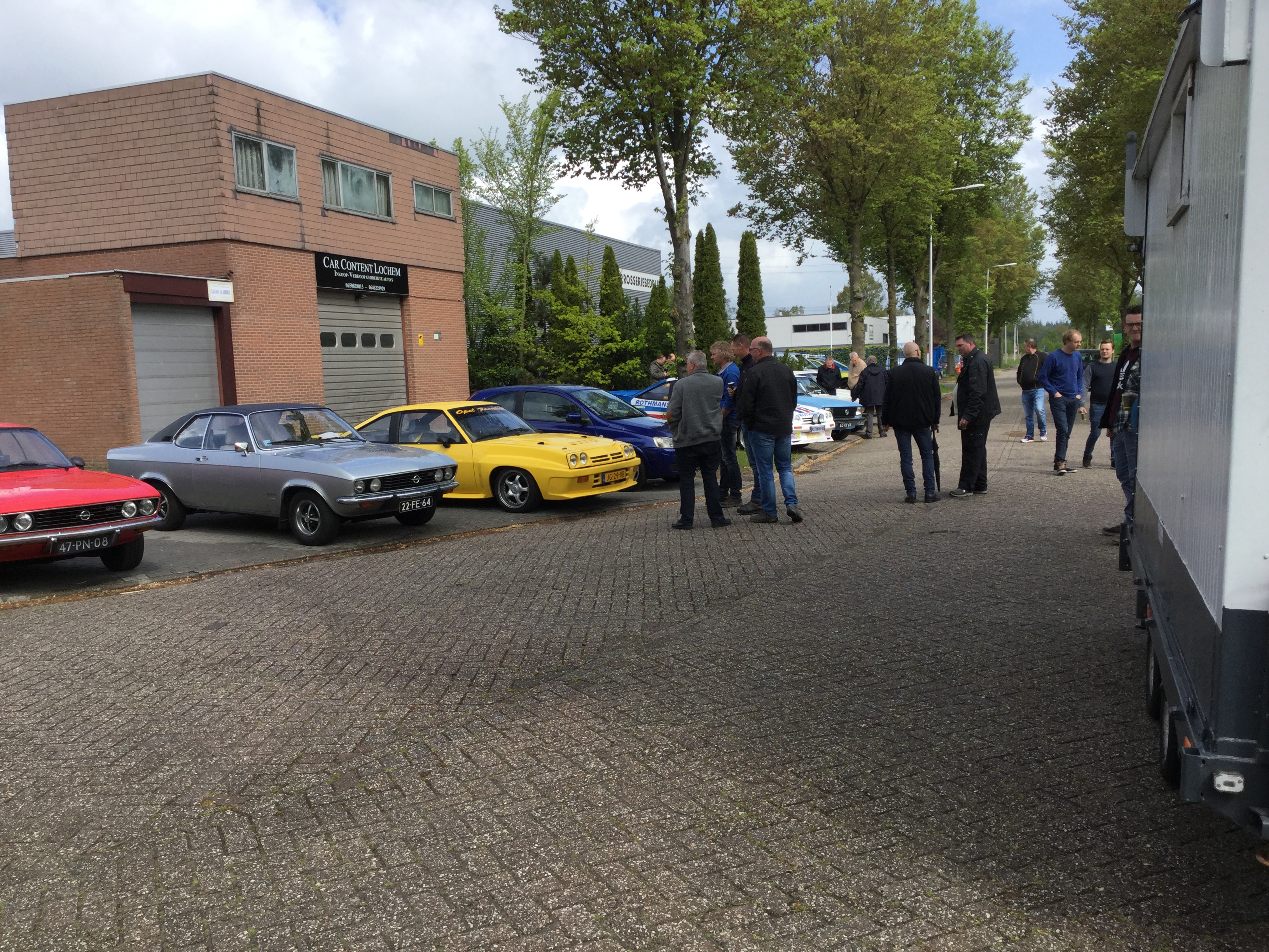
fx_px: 1136
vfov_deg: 45.4
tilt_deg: -5.7
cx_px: 634
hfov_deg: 58.4
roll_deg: +1.1
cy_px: 476
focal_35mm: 31
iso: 25
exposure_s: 1/806
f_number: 2.4
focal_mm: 3.3
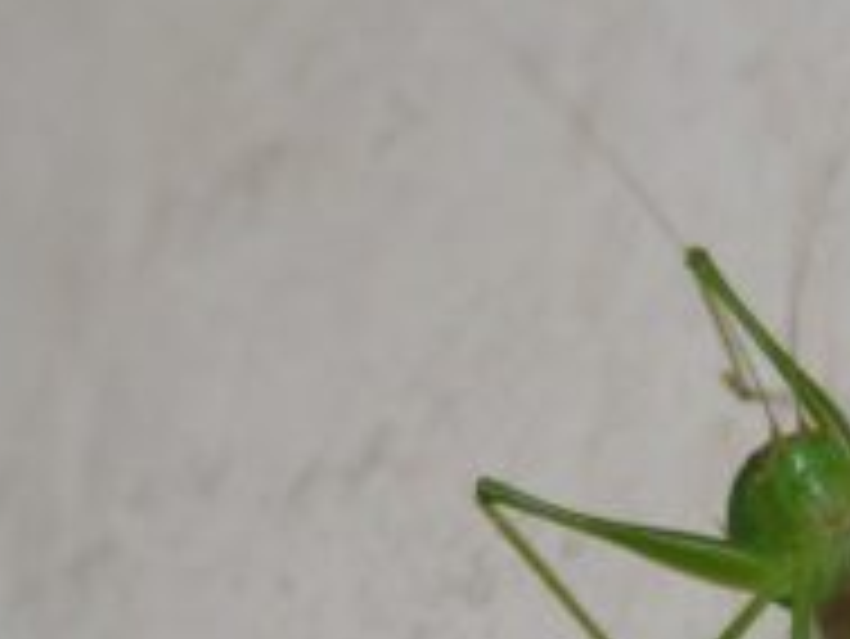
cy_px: 486
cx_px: 684
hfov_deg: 10.8
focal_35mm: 182
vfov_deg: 8.2
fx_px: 4472
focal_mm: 13.2
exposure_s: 1/25
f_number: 3.2
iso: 200
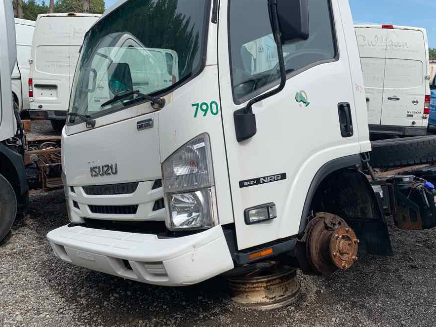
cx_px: 287
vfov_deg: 39.6
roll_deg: -4.1
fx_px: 453
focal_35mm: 36
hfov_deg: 50.5
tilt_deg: -9.1
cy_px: 145
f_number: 1.8
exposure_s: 1/2075
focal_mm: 4.25
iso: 25
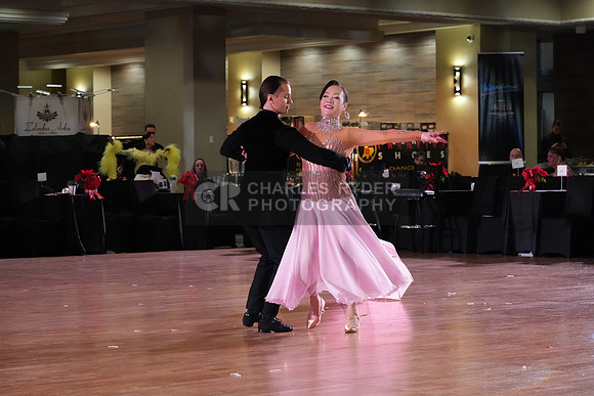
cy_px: 198
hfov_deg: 19.5
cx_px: 297
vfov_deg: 13.0
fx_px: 1733
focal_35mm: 105
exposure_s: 1/320
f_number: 5.6
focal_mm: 105
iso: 5000
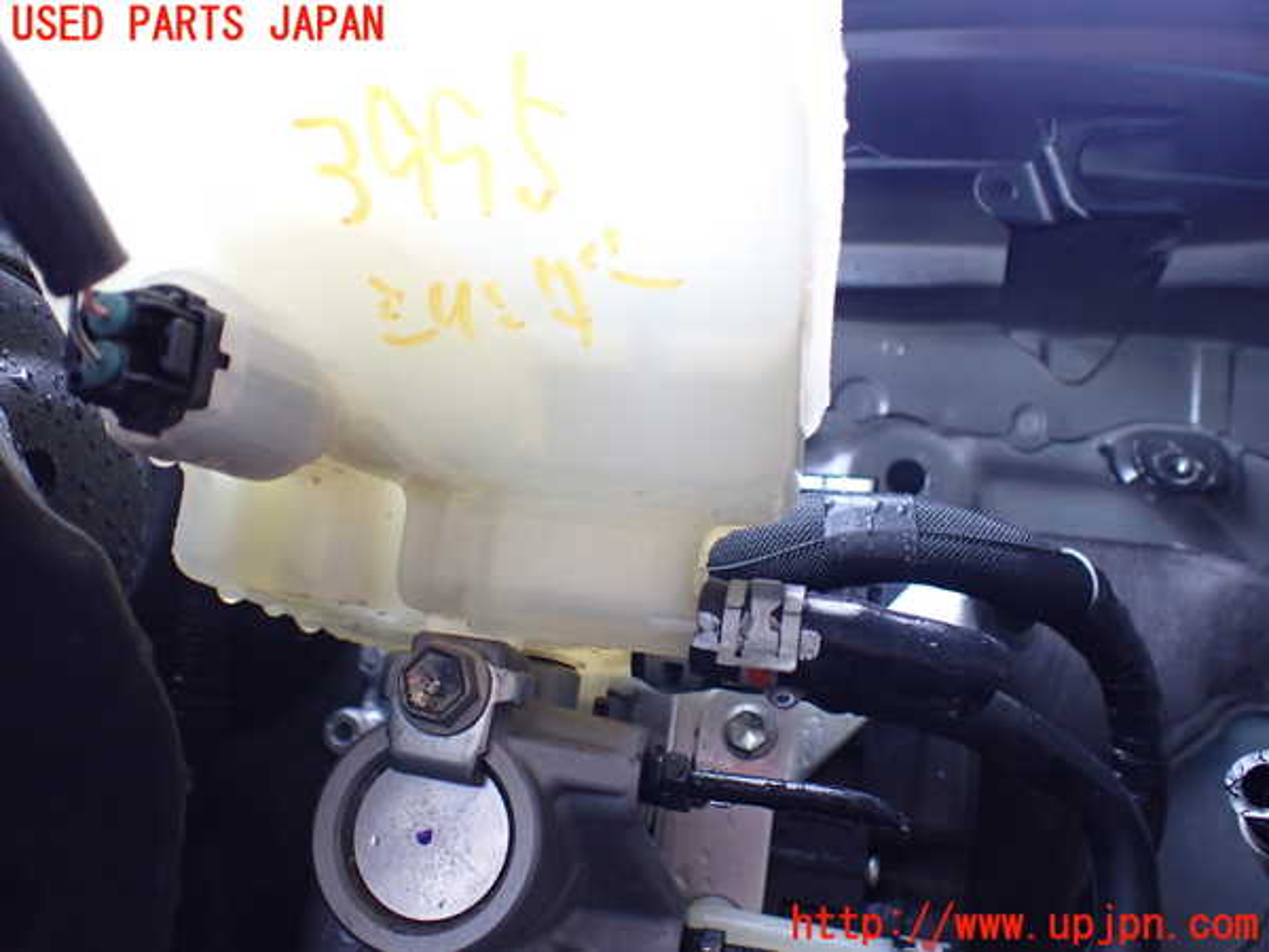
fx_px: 1100
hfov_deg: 60.0
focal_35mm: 30
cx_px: 634
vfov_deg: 46.8
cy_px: 476
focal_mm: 5.4
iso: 500
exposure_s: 1/125
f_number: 2.3
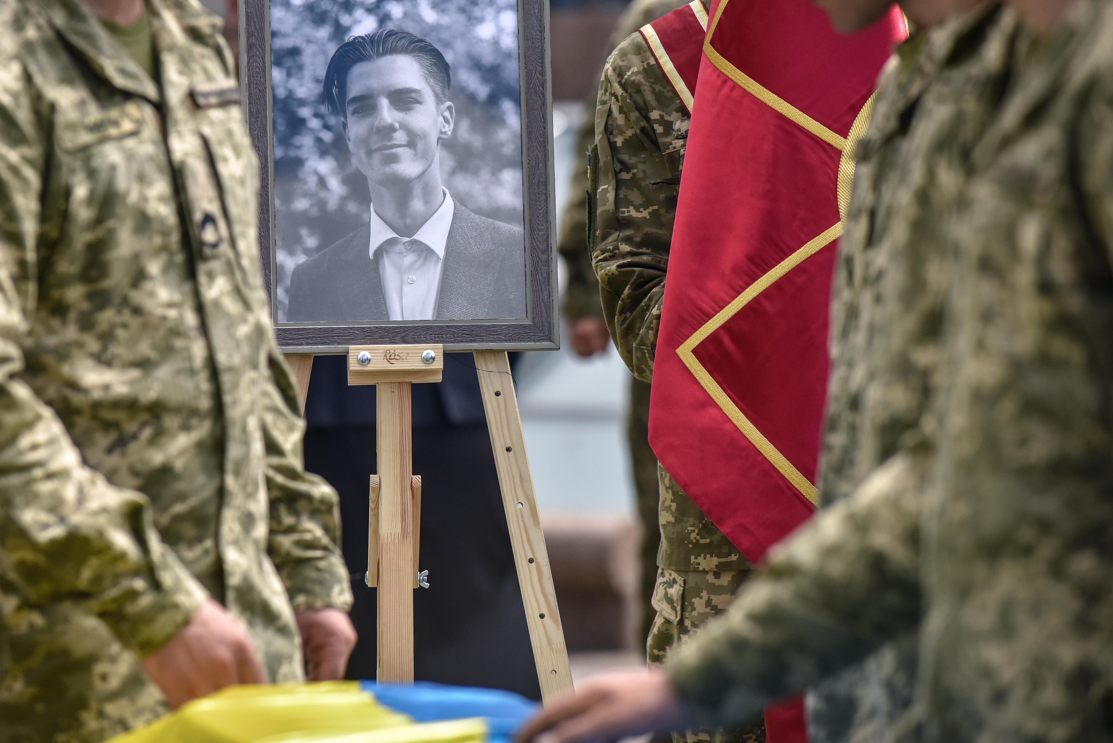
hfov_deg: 7.9
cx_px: 420
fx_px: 8010
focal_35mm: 259
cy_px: 303
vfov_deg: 5.3
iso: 800
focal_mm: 190
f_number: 4
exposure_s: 1/5000
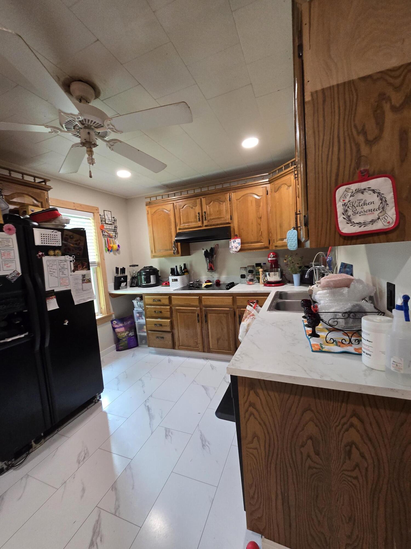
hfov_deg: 89.9
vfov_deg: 106.2
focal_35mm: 13
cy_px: 274
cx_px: 206
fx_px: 206
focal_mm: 2.2
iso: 200
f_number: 2.2
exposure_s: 1/60
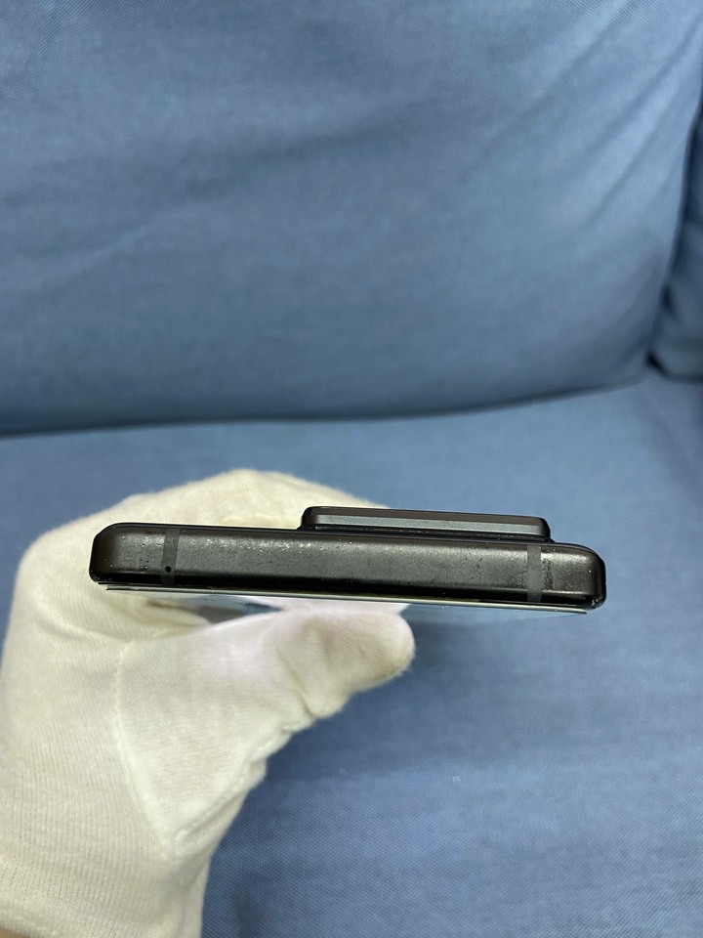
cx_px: 352
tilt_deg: -50.8
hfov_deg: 53.1
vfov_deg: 67.3
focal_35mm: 26
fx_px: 704
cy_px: 469
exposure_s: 1/60
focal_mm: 4.25
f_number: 1.8
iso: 125
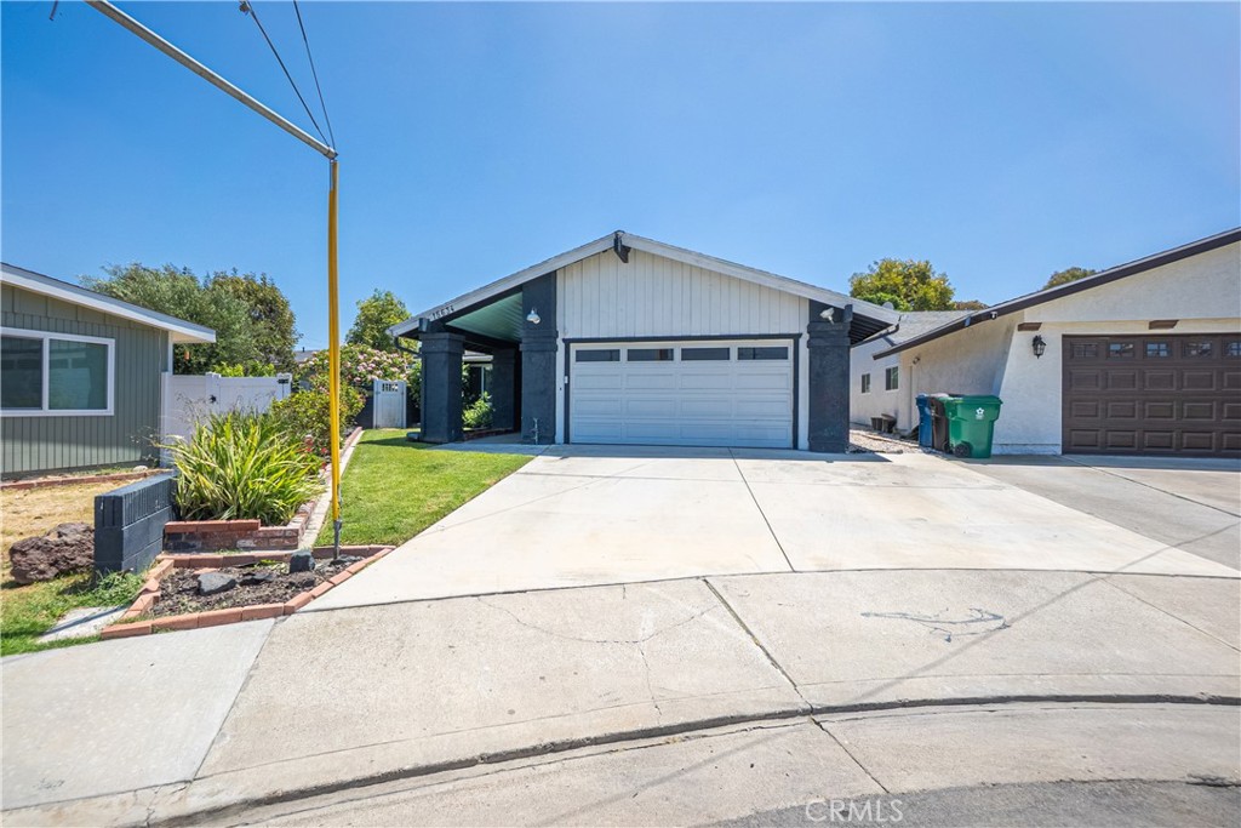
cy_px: 414
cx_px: 620
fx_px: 517
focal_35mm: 15
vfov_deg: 77.3
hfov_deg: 100.4
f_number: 8
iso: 400
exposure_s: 1/8000
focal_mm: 10
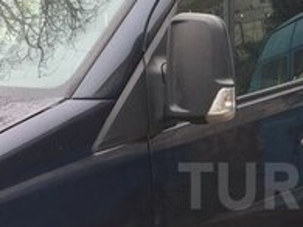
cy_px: 186
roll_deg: -0.3
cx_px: 337
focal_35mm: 98
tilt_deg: -10.1
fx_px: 857
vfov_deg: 15.0
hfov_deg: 19.2
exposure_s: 1/213
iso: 32
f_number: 2.2
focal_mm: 4.15
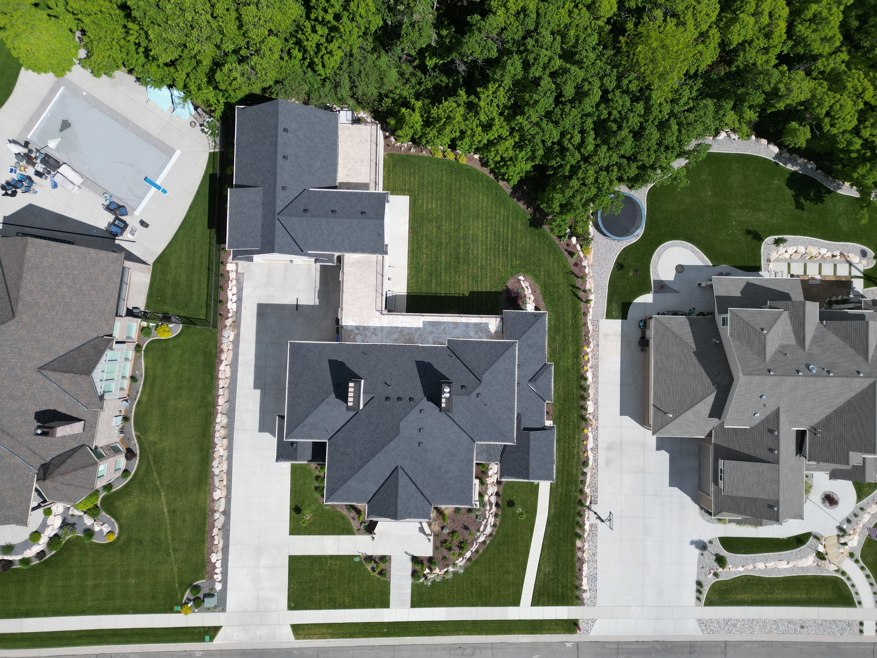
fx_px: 608
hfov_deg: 71.6
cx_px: 438
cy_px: 329
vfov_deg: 56.8
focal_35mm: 24
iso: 140
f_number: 1.7
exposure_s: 1/4000
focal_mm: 6.72
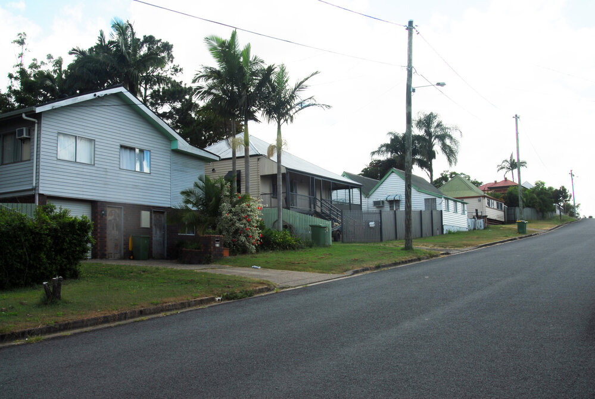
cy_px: 200
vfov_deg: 37.0
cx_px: 298
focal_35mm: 36
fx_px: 596
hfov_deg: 53.1
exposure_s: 1/60
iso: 100
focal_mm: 24
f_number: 16
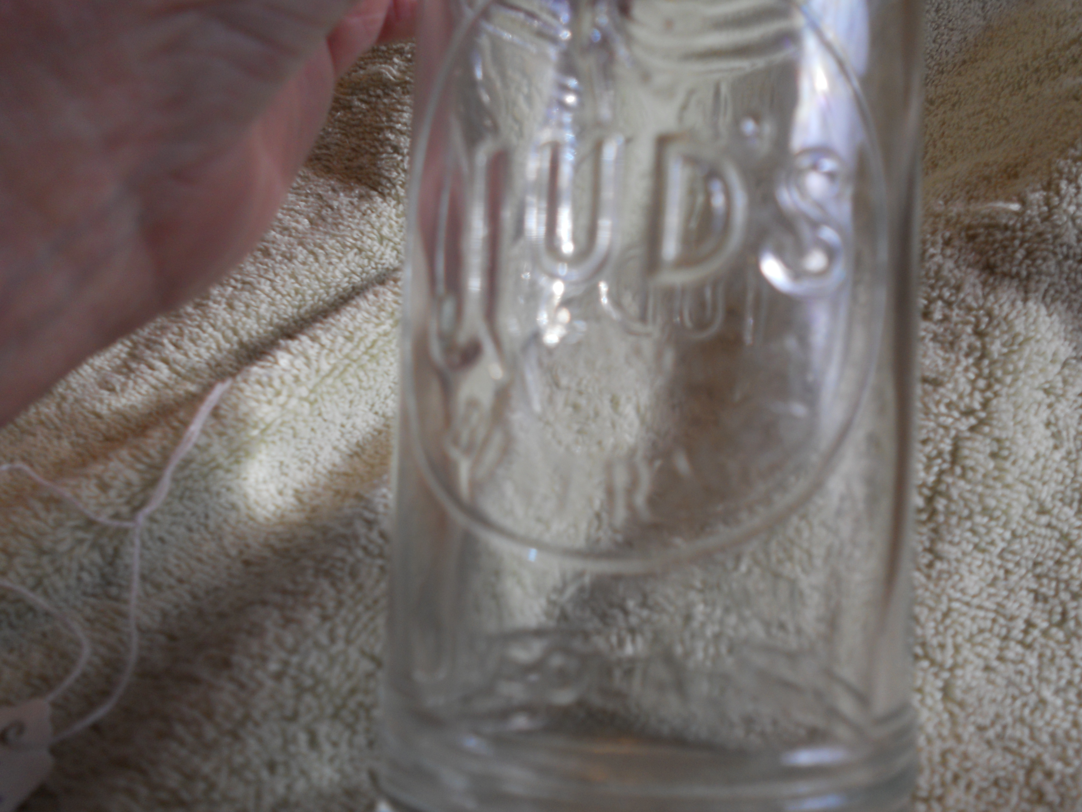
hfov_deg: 56.8
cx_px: 541
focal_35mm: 32
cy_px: 406
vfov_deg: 44.2
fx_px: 1000
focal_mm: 5.8
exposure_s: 1/50
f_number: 3.5
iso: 80
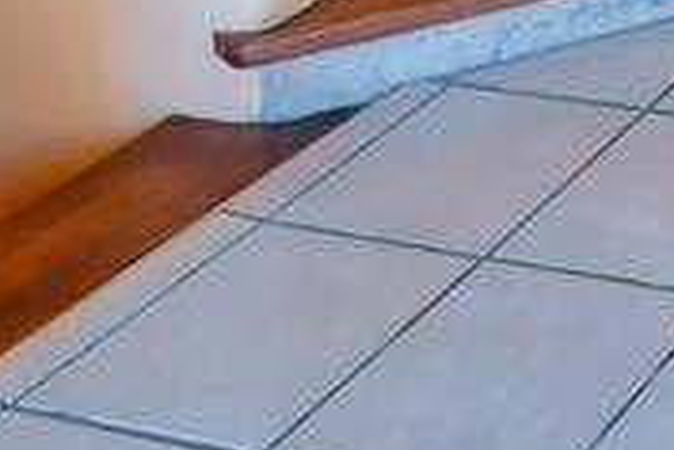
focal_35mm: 81
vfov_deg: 12.4
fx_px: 1516
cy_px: -702
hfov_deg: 17.9
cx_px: 1329
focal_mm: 14
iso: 800
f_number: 5.6
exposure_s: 1/30
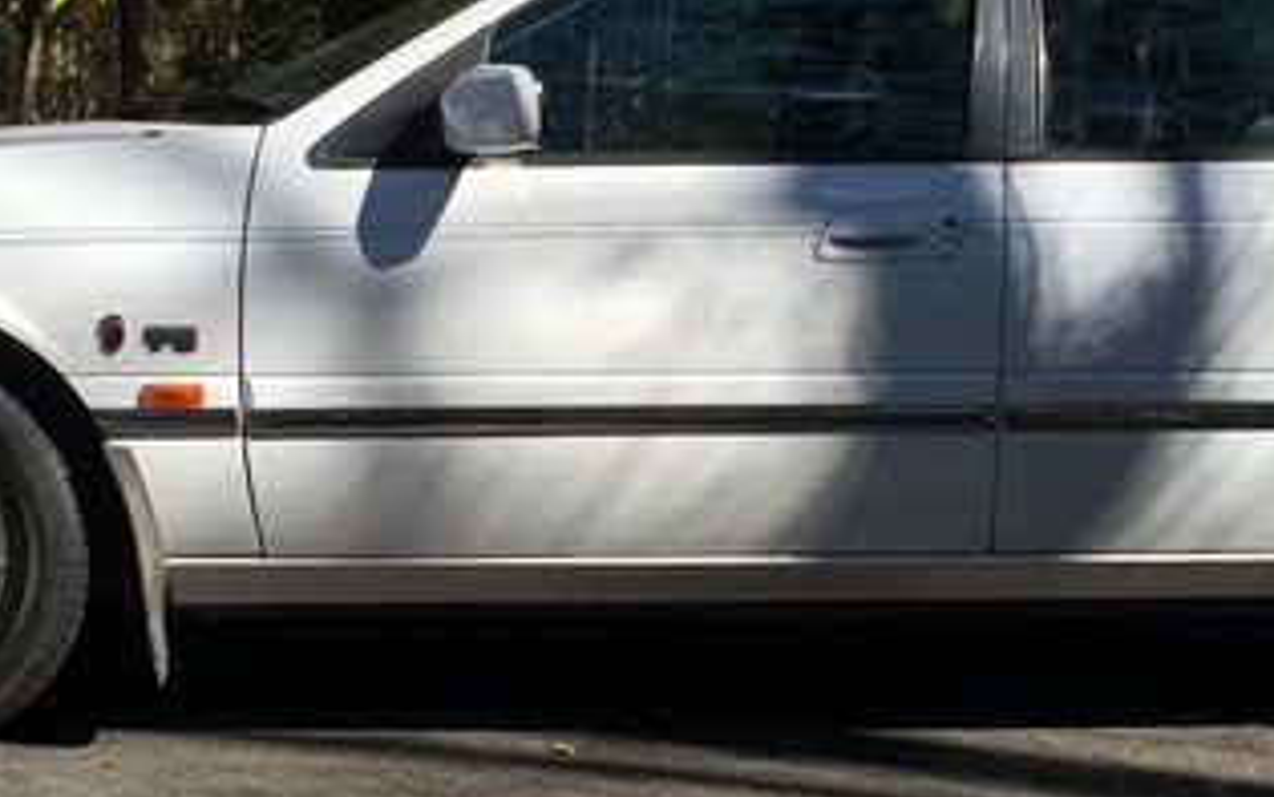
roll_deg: -3.2
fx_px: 2709
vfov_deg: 16.7
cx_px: 768
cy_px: 401
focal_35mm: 78
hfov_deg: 26.4
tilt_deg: -5.9
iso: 32
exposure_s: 1/1466
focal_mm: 4.15
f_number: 2.2
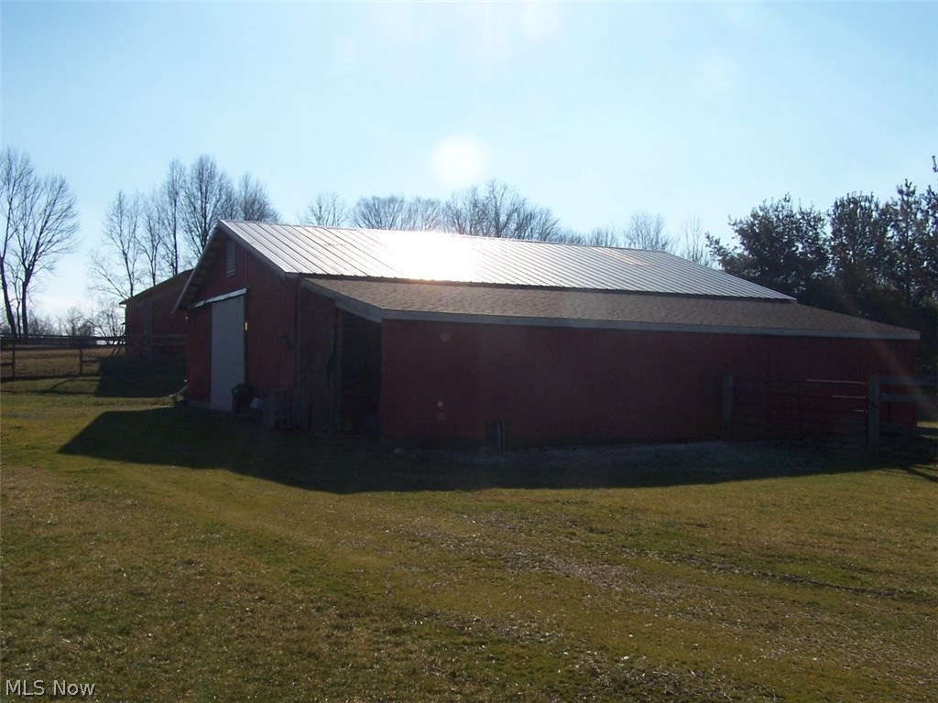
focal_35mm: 38
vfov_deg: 37.7
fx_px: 1030
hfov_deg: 49.0
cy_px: 352
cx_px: 469
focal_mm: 6.3
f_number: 5.6
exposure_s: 1/750
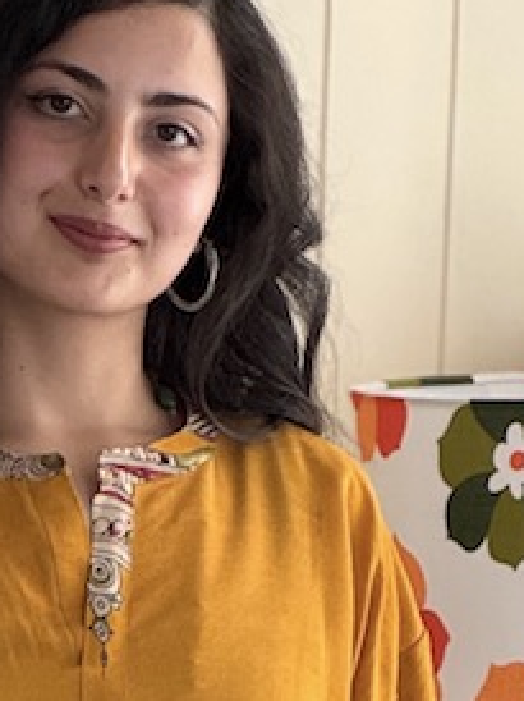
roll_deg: -0.7
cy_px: 1202
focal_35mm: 280
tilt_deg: -8.3
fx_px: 5660
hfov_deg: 5.3
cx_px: 35
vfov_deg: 6.9
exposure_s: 1/50
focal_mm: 9
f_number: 2.8
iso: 160
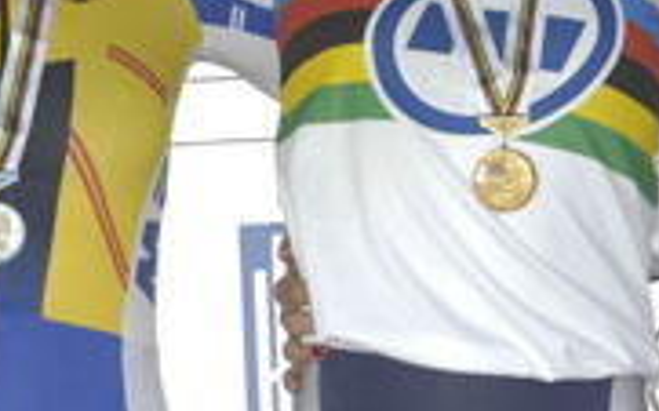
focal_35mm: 606
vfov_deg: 2.2
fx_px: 10880
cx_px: 481
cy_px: -224
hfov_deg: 3.5
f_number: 9
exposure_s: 1/180
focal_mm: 120
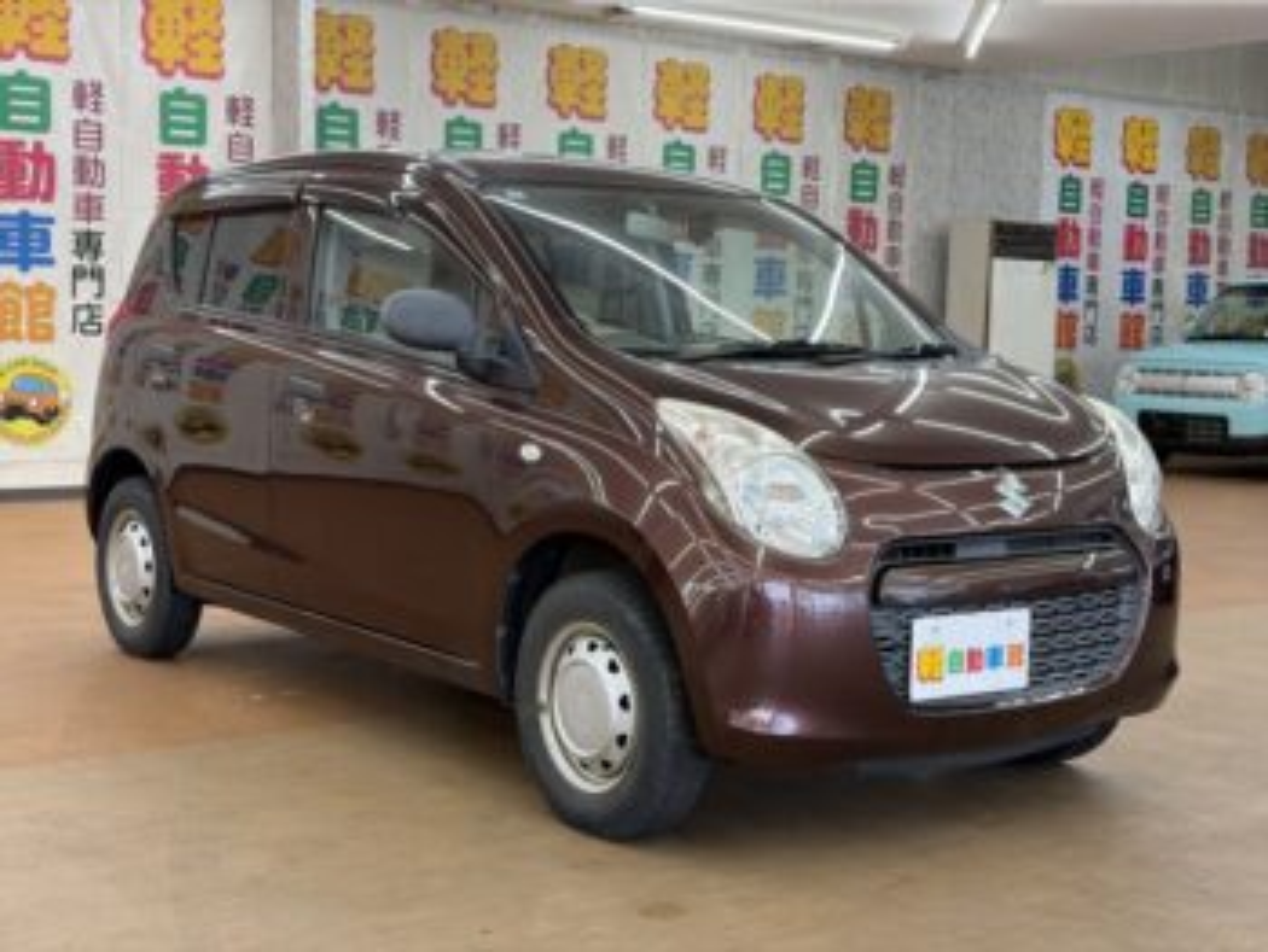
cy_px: 476
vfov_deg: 28.1
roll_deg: -1.2
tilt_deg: -4.2
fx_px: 1906
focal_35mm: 52
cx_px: 634
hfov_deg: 36.8
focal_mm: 5.96
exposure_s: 1/50
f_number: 1.6
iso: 32
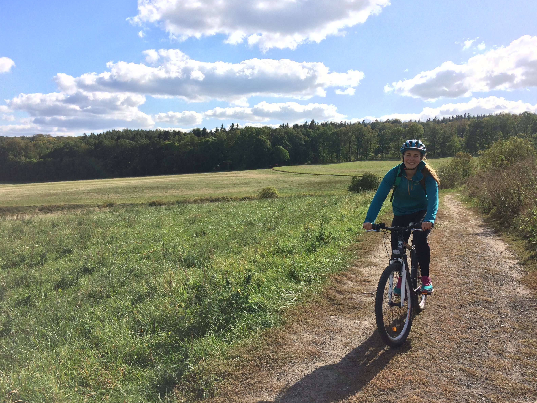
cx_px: 261
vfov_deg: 46.8
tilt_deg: -4.0
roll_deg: +0.1
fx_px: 465
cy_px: 196
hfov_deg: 60.0
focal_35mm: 30
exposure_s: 1/1953
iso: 32
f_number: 2.2
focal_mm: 4.15
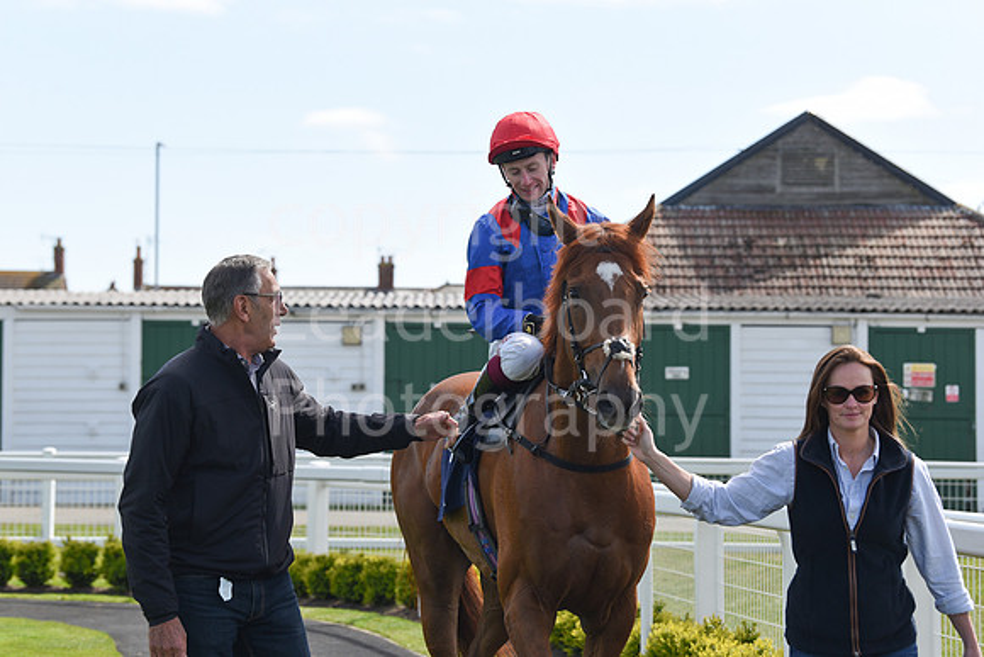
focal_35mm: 105
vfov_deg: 13.0
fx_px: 2871
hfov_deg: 19.5
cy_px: 328
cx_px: 492
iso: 400
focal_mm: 105
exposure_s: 1/1600
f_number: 5.6
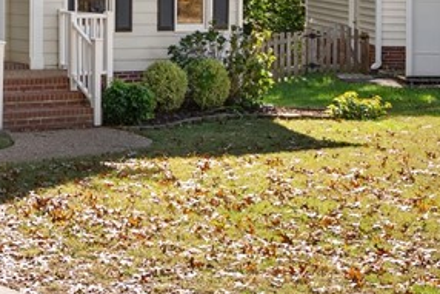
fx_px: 1185
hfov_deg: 17.8
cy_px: -14
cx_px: -298
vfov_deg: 13.9
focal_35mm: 97
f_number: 4
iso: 100
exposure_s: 1/250
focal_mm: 25.5
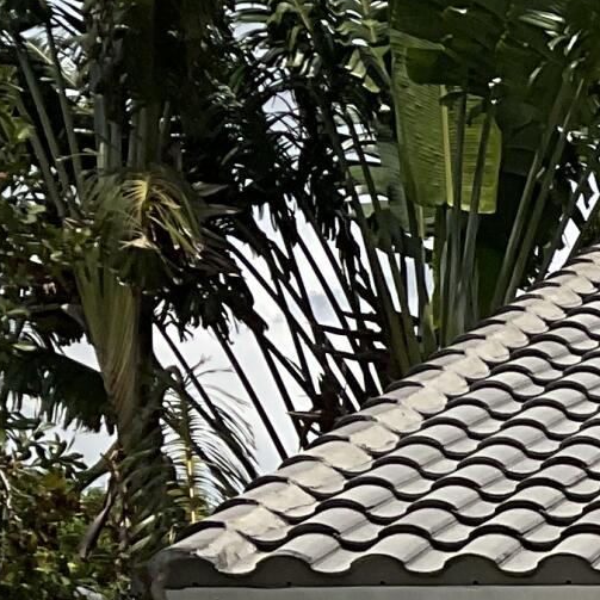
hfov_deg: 9.4
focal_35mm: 153
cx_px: 1702
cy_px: 817
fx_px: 3000
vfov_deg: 11.1
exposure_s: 1/4785
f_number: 1.8
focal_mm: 3
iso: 20
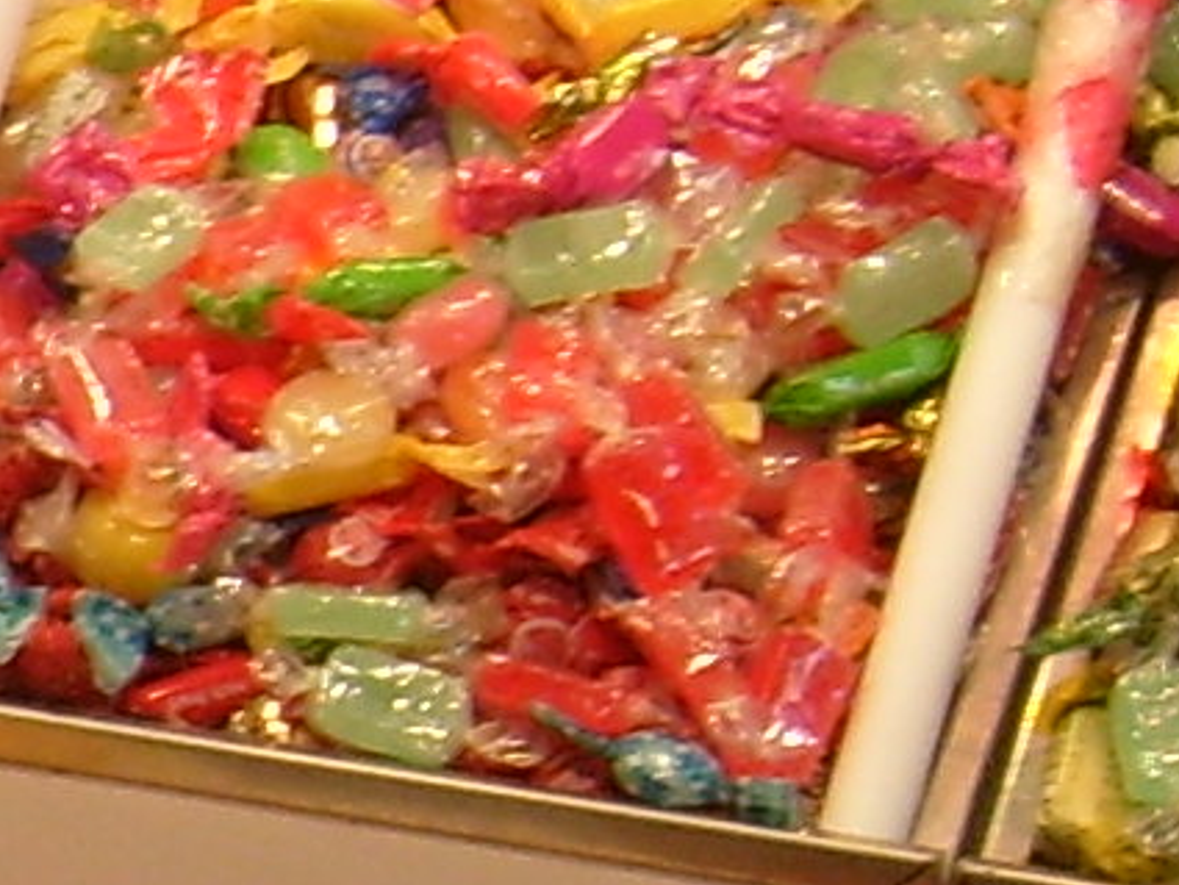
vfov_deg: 5.8
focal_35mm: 253
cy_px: 1110
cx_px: -1512
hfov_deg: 7.4
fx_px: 8619
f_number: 2.8
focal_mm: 5.8
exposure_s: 1/90
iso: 80
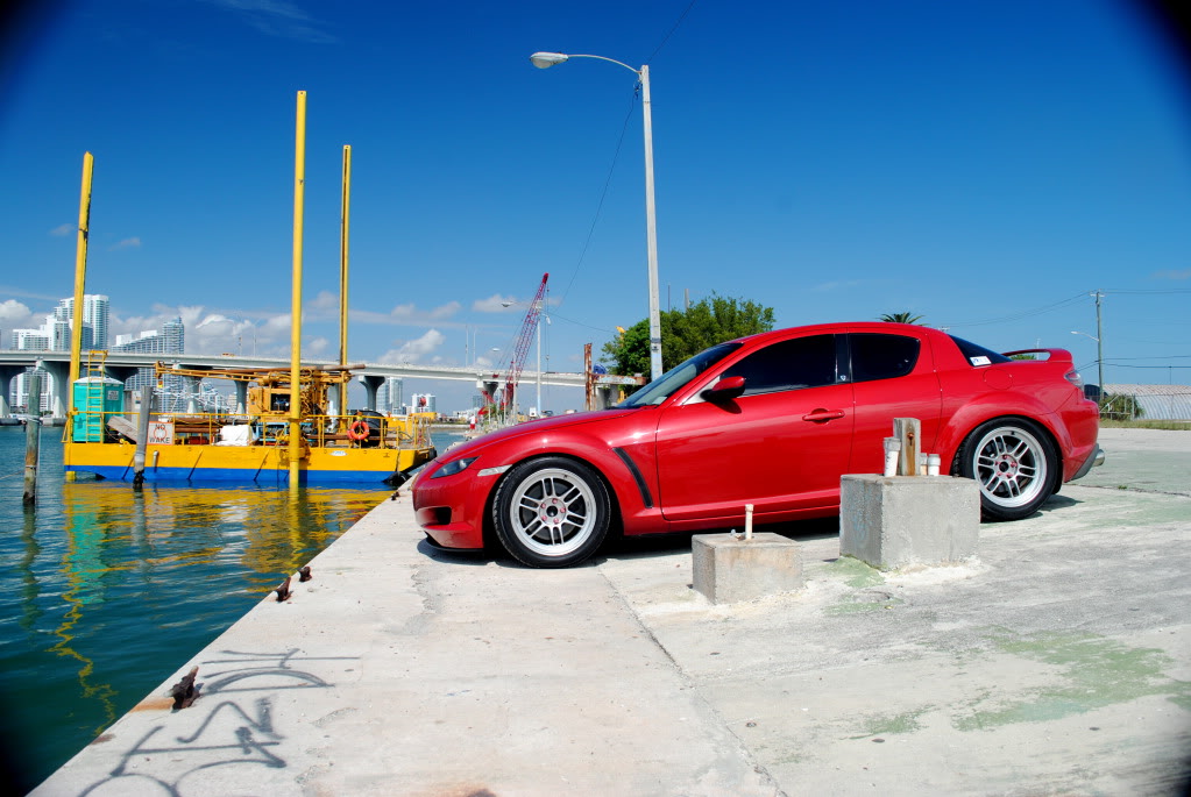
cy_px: 398
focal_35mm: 27
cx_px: 596
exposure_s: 1/200
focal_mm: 18
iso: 100
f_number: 7.1
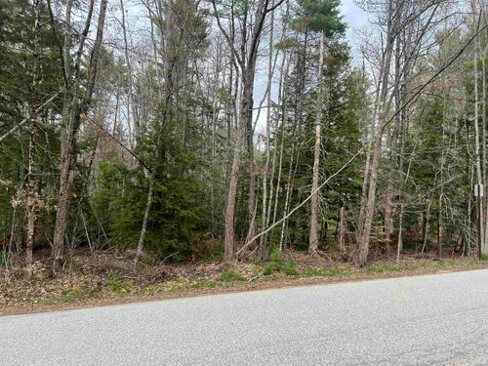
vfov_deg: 53.1
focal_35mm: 26
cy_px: 183
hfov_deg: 67.3
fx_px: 367
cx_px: 244
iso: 50
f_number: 1.5
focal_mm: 5.7
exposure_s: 1/513
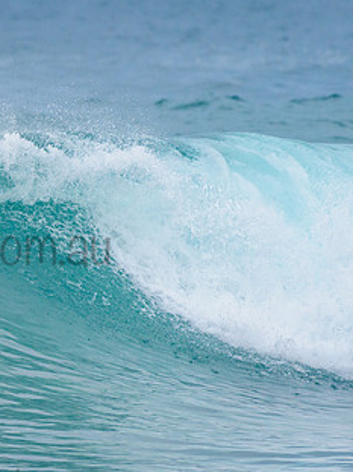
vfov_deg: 1.8
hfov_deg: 1.4
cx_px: -145
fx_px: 14953
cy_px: 180
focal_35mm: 1099
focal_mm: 500
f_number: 5.6
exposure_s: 1/2000
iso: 500
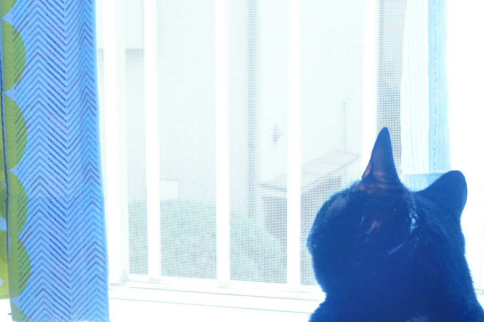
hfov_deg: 25.1
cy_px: 213
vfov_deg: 16.8
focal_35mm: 81
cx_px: 280
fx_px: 1088
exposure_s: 1/200
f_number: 8
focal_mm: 32
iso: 800
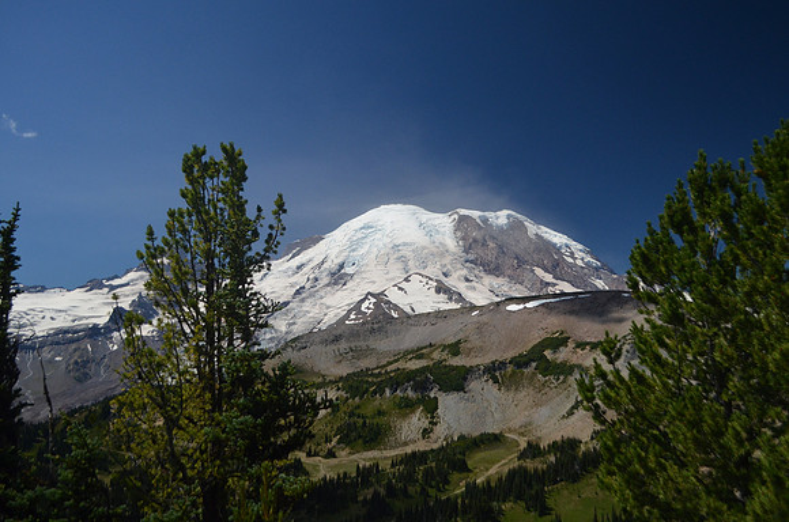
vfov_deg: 39.8
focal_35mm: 33
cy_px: 261
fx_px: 722
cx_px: 394
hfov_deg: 57.3
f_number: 4
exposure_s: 1/1000
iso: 800
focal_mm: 22
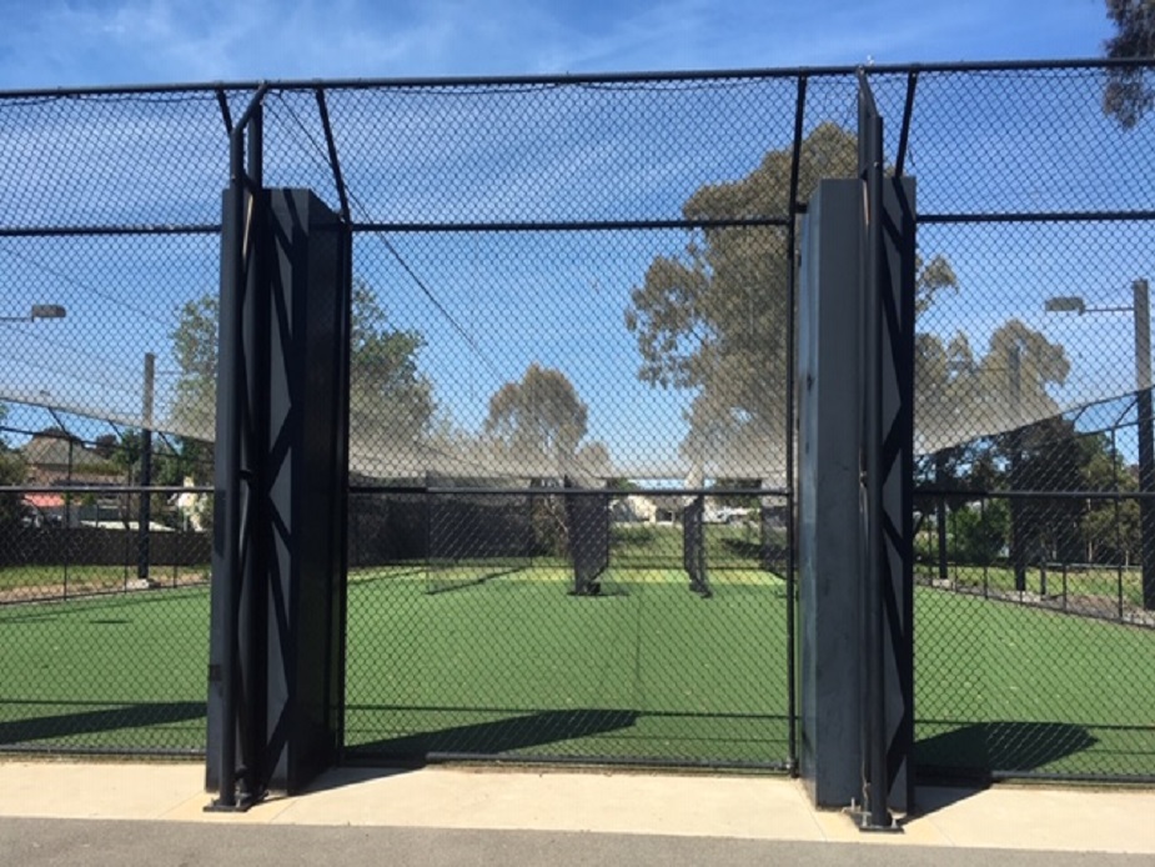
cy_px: 434
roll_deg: +0.3
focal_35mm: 29
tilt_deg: +2.7
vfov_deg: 48.2
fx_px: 968
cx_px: 578
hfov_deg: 61.7
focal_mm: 4.15
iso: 25
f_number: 2.2
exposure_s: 1/1166
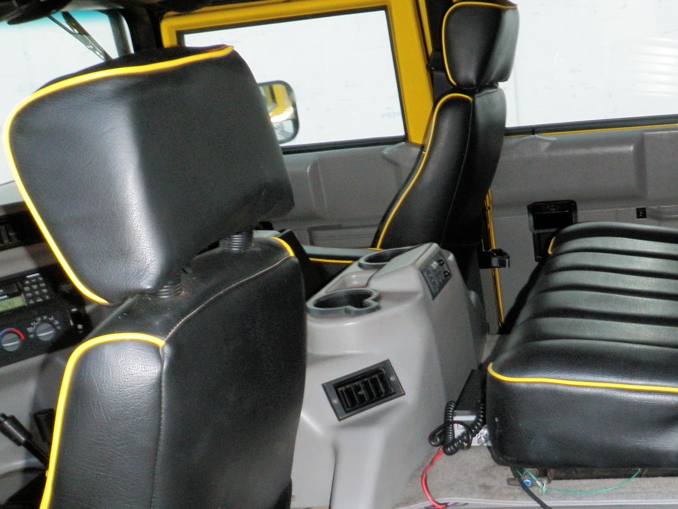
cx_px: 535
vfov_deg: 28.6
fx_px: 979
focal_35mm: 50
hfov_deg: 37.0
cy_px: 389
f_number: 3.5
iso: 125
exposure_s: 1/30
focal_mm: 5
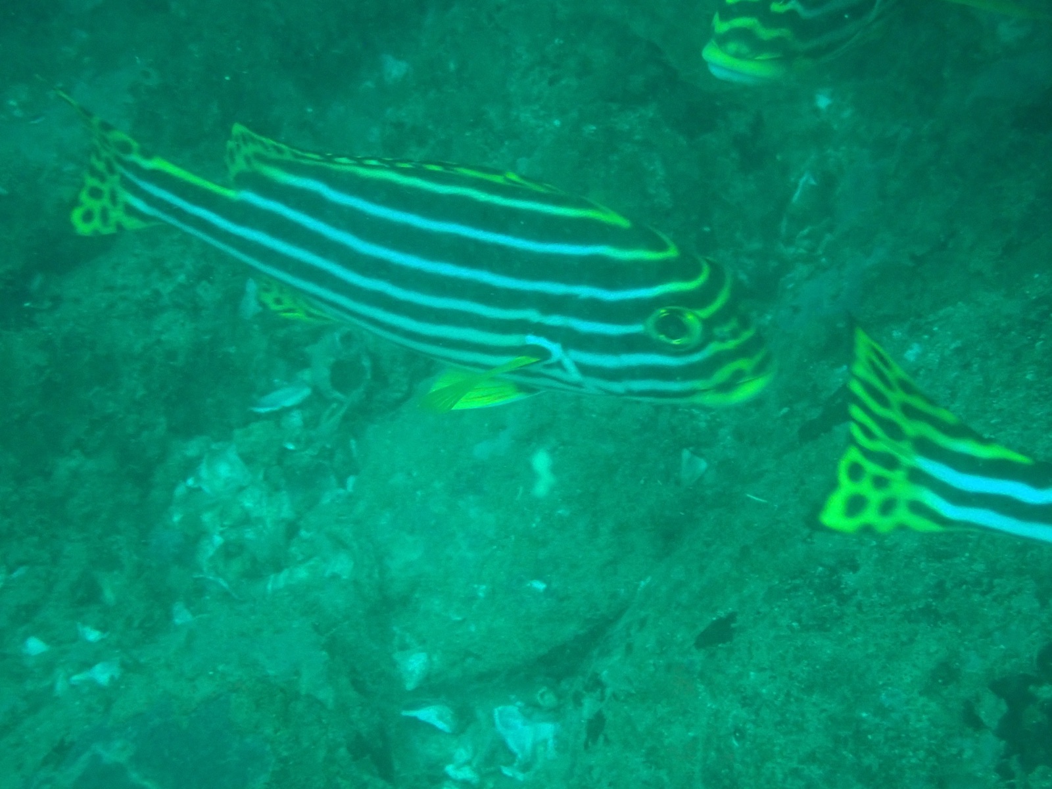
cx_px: 526
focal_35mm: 77
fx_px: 2340
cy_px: 394
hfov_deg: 25.3
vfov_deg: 19.1
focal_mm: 13.65
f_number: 4.1
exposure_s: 1/160
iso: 800
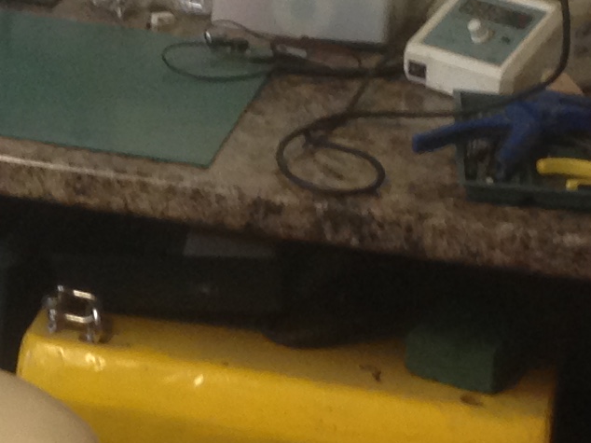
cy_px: -82
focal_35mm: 170
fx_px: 2901
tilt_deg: -14.6
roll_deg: +0.1
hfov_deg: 11.0
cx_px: -410
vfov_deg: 8.6
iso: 100
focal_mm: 4.12
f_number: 2.4
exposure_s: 1/20
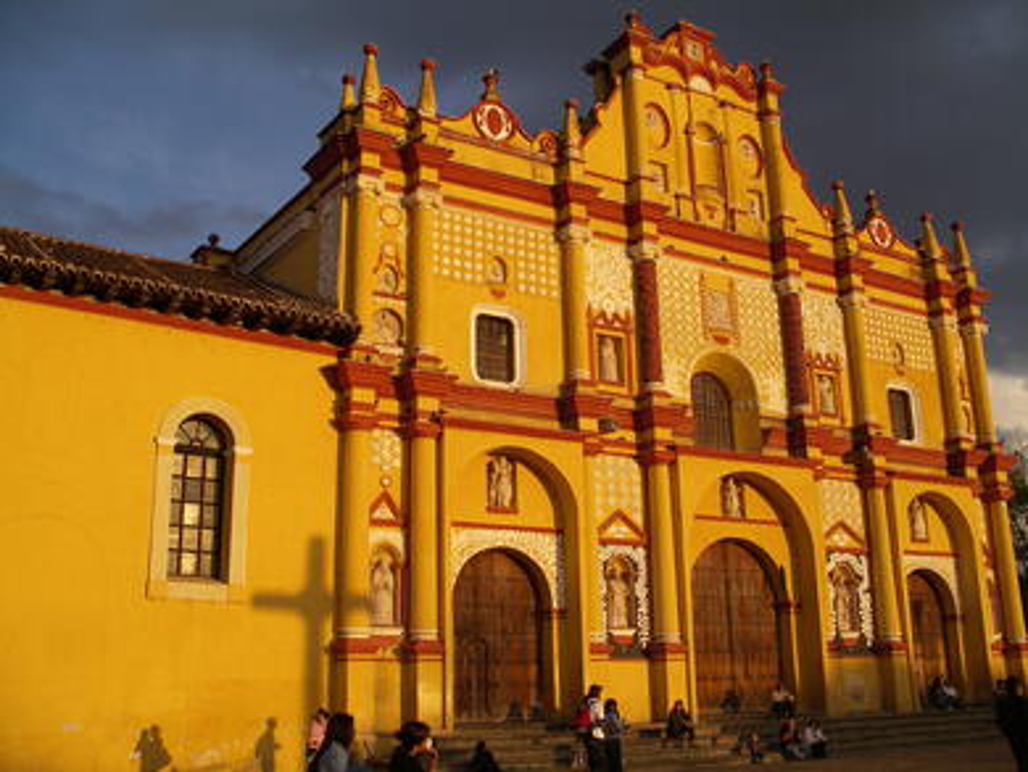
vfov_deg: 38.7
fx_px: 1099
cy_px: 386
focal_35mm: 37
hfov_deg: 50.1
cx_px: 514
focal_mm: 7.8
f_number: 4
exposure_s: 1/200
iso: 80
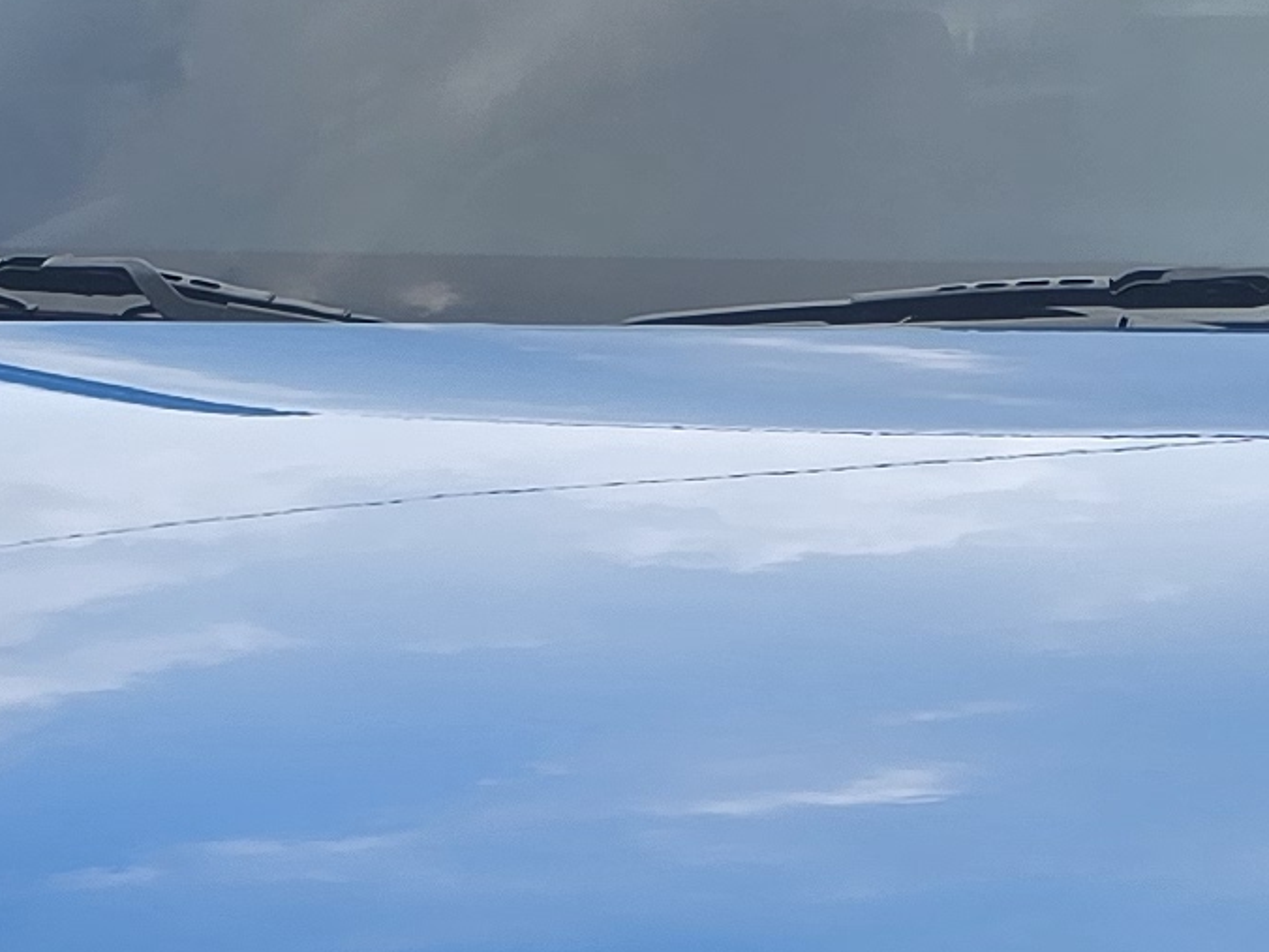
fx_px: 4986
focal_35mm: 136
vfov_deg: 10.4
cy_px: 1528
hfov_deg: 14.5
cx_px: 910
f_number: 1.7
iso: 12
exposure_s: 1/485
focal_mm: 6.3
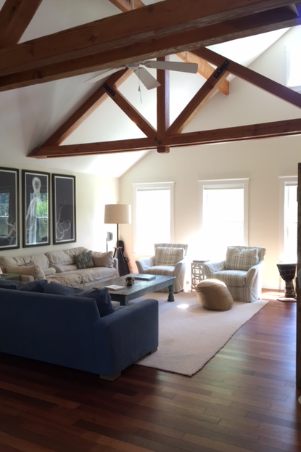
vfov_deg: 60.3
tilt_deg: -1.7
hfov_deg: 42.3
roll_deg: -0.6
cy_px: 222
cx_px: 159
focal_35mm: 31
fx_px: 389
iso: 64
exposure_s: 1/30
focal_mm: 4.15
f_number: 2.2
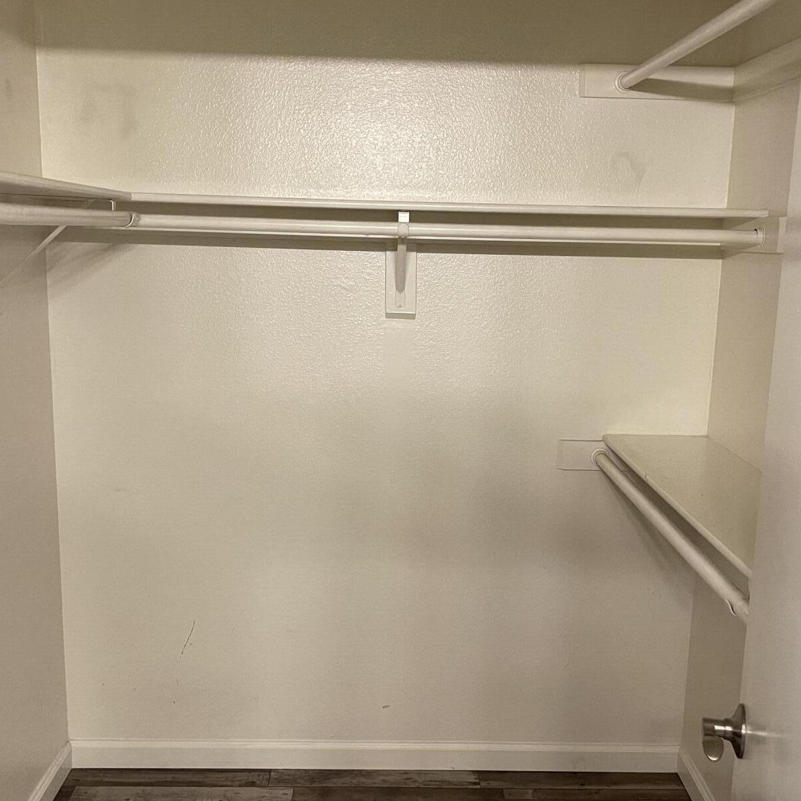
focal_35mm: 38
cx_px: 392
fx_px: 995
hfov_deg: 43.9
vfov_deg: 43.8
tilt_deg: -11.2
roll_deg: -1.5
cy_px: 420
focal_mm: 5.1
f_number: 1.6
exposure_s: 1/60
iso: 200
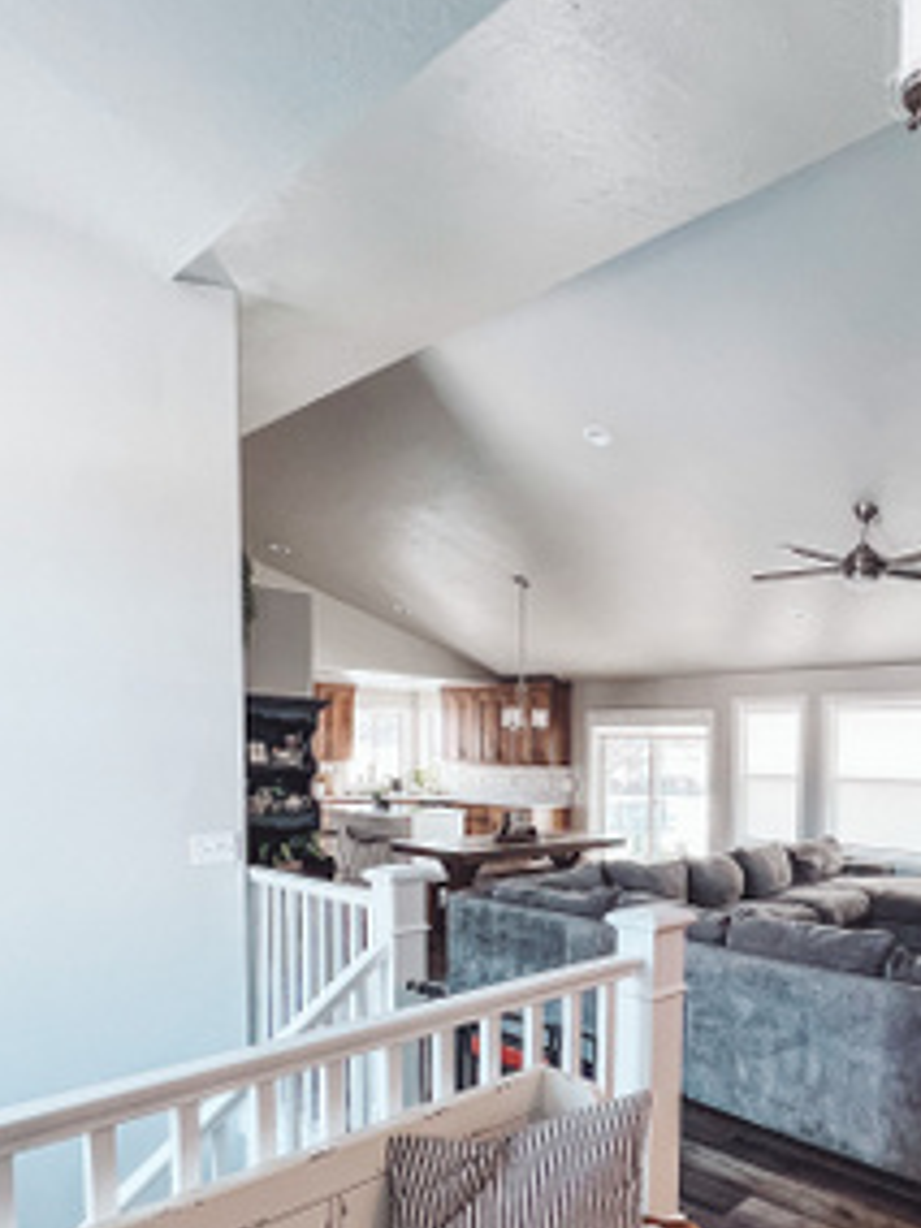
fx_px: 780
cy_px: 822
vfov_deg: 74.0
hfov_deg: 57.6
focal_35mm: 22
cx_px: 705
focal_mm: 1.57
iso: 160
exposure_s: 1/120
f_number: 1.8
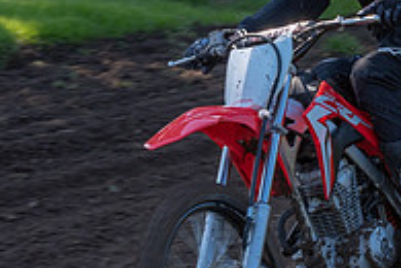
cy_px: 15
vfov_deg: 5.1
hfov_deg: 7.6
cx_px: 334
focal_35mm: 271
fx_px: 3018
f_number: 8
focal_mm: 70
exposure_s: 1/320
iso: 200
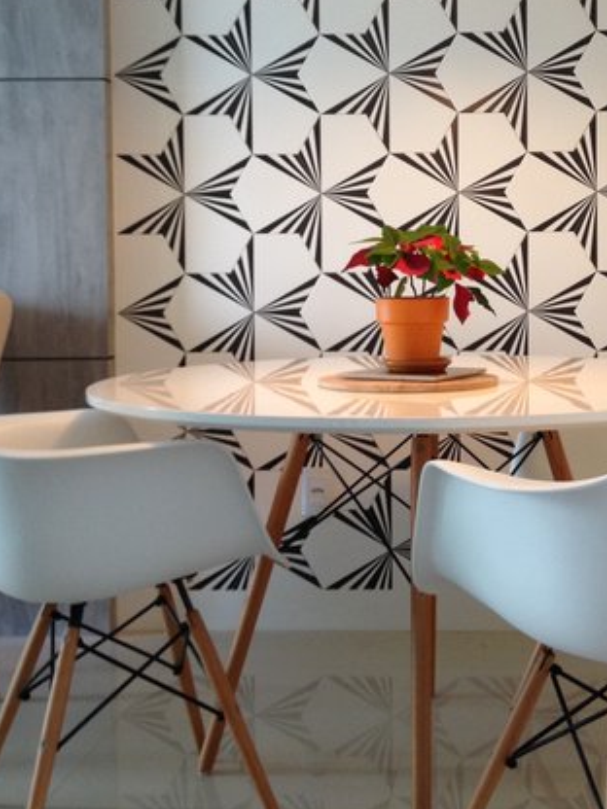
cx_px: 462
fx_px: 1356
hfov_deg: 24.9
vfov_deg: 33.0
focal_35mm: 58
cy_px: 273
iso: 100
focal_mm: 4.28
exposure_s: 1/20
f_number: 2.4
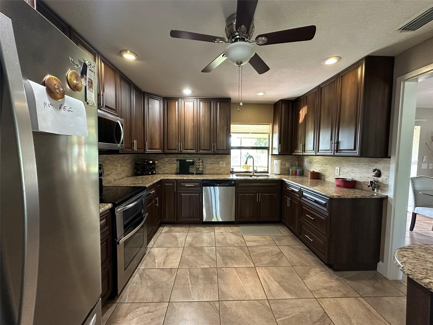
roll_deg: -0.3
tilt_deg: -2.9
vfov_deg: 85.7
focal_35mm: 14
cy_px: 162
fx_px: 175
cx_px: 216
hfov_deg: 102.1
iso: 500
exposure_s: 1/60
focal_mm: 2.22
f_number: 2.2
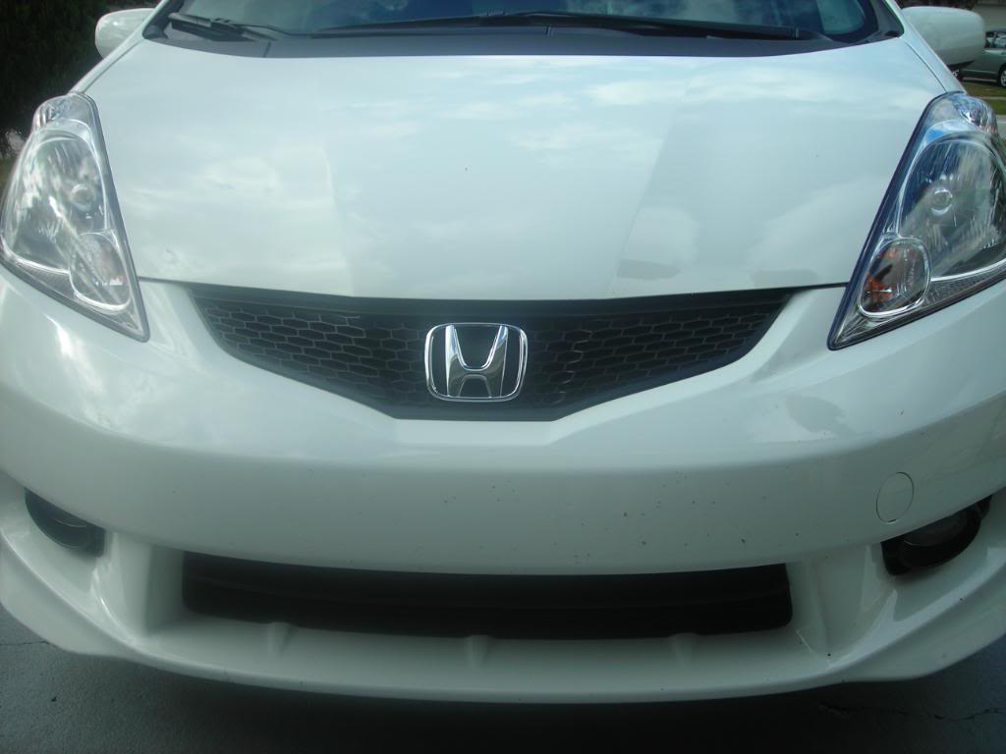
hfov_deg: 49.0
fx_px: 1104
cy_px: 377
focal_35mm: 38
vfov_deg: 37.7
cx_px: 503
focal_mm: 6.3
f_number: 3.2
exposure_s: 1/354
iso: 50
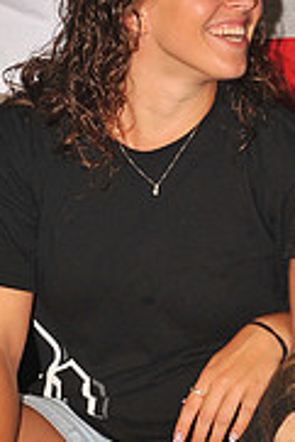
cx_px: 349
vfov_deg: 8.3
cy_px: 288
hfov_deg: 5.5
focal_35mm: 248
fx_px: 3042
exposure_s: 1/320
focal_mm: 100
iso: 500
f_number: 7.1
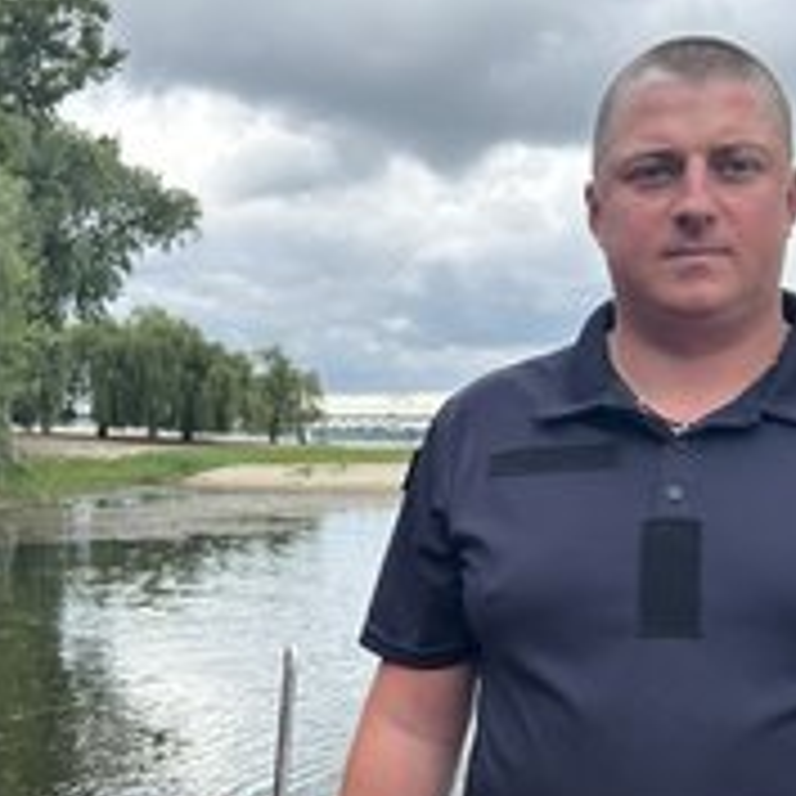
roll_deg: +0.3
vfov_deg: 32.7
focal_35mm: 52
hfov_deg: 32.8
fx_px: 1353
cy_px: 454
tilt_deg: -0.8
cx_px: 382
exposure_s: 1/1511
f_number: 1.5
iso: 50
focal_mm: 5.7
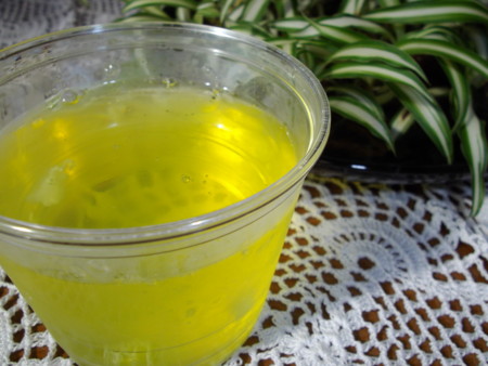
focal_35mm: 32
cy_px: 183
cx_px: 244
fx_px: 451
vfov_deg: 44.2
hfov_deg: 56.8
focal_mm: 5.8
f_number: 3.5
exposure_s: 1/400
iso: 100
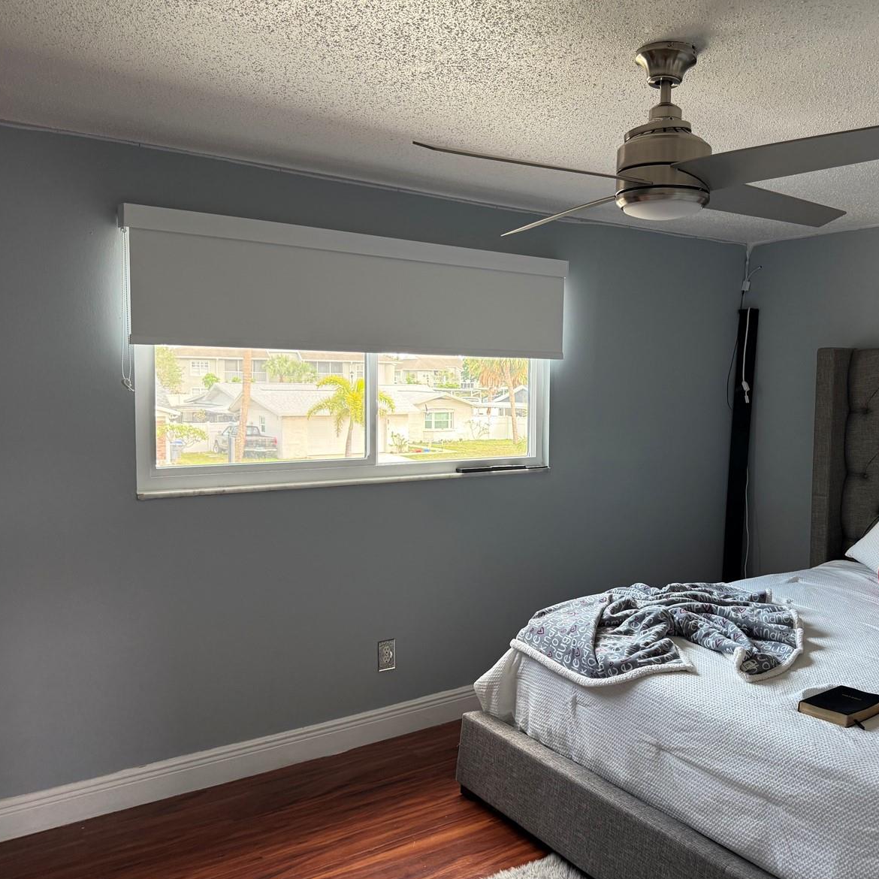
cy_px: 439
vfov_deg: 55.6
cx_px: 518
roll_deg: -0.7
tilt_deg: -3.8
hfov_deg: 55.3
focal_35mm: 29
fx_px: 833
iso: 200
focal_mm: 6.76
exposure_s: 1/120
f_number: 1.78
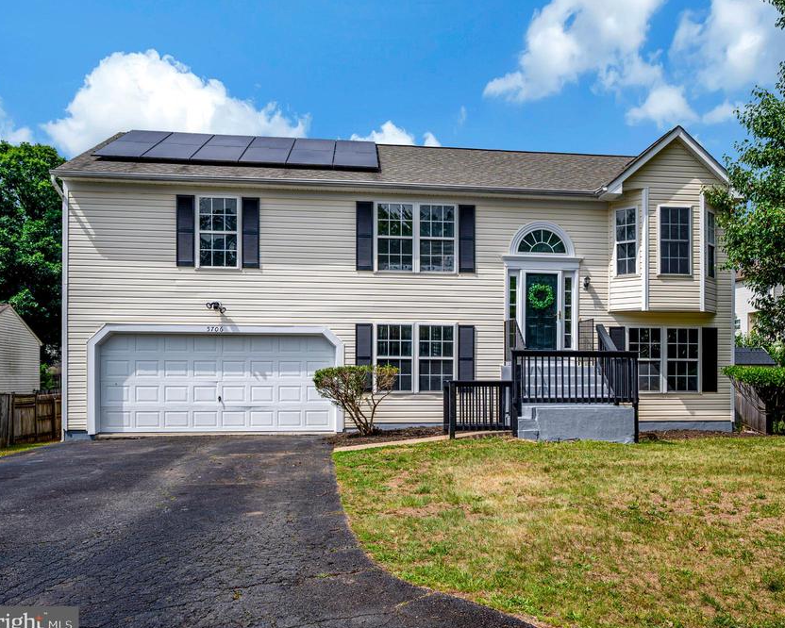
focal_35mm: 30
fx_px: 697
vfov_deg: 48.5
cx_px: 458
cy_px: 319
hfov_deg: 58.4
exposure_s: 1/500
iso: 100
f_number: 8
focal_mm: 26
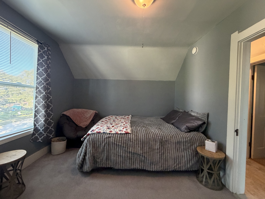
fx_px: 107
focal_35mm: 14
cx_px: 132
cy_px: 100
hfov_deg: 102.1
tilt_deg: -1.9
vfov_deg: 85.7
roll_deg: -1.5
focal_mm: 2.22
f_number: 2.2
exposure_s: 1/60
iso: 500
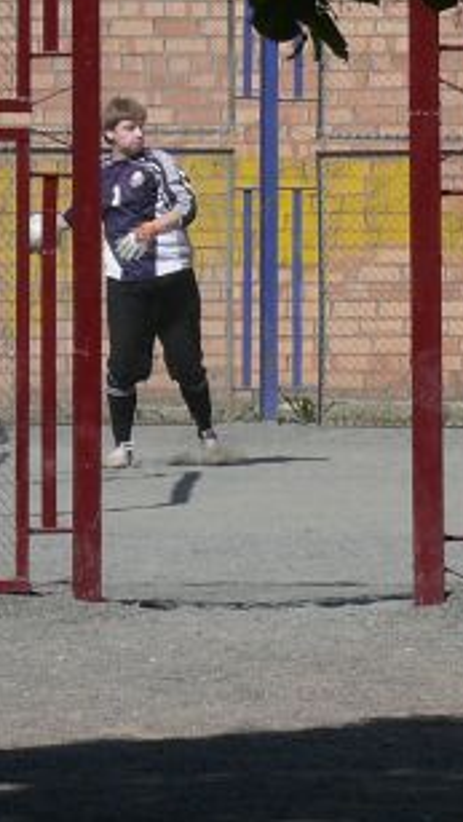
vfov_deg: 5.6
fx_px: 8391
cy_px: 345
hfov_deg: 3.2
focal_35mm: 385
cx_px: 142
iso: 100
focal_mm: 23
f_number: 7.1
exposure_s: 1/500
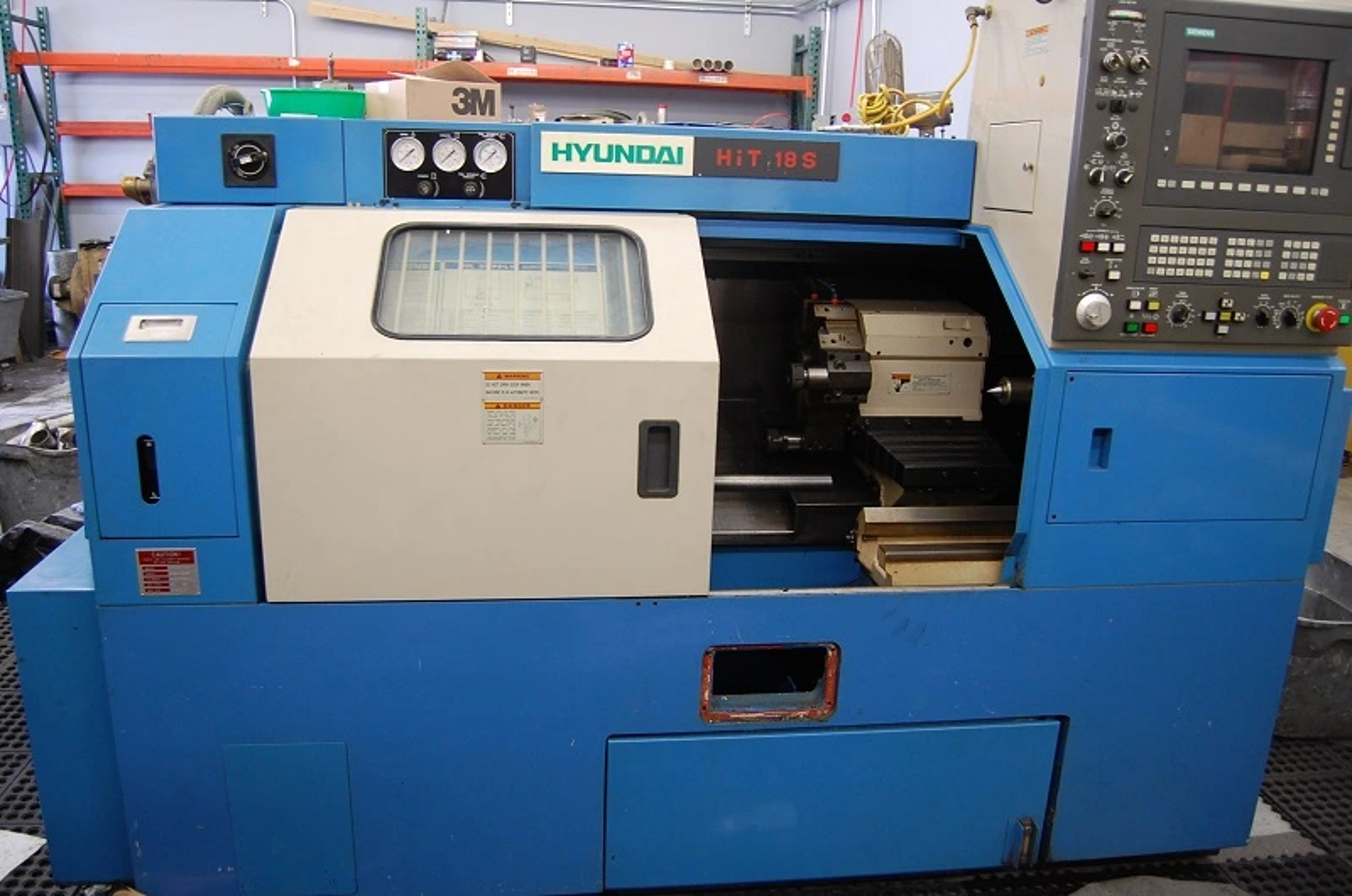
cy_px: 448
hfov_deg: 67.5
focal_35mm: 27
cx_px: 676
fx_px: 1012
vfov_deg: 47.7
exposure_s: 1/40
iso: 400
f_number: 3.5
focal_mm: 18
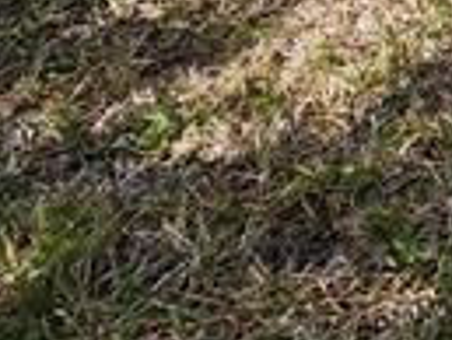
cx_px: 1447
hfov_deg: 10.6
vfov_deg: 10.7
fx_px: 1346
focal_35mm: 103
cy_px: -634
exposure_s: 1/1794
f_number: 2.2
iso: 50
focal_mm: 2.2
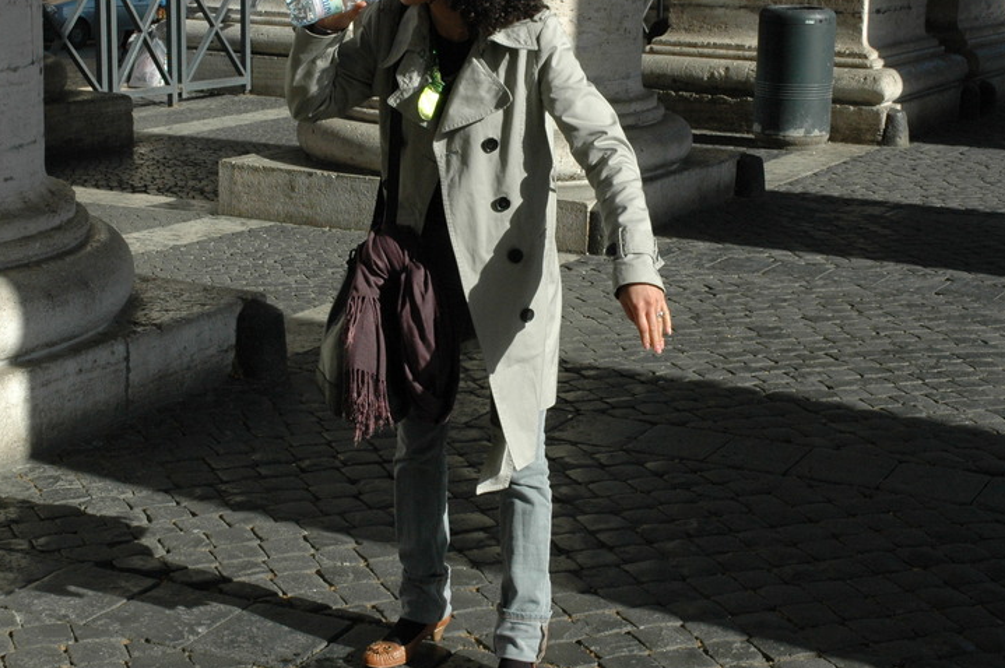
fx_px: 1804
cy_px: 276
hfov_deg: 31.1
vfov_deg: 21.0
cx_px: 461
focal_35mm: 65
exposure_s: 1/400
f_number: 10
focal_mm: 31
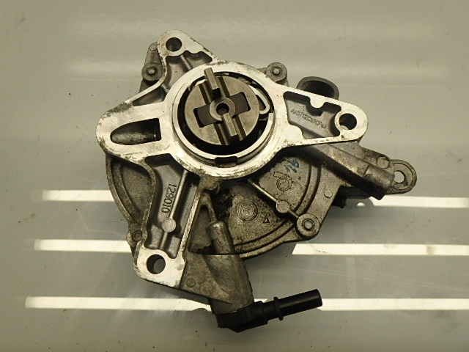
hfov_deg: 54.0
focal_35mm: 34
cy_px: 176
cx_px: 234
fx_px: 461
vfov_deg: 41.8
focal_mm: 6
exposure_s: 1/80
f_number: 4.9
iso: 200
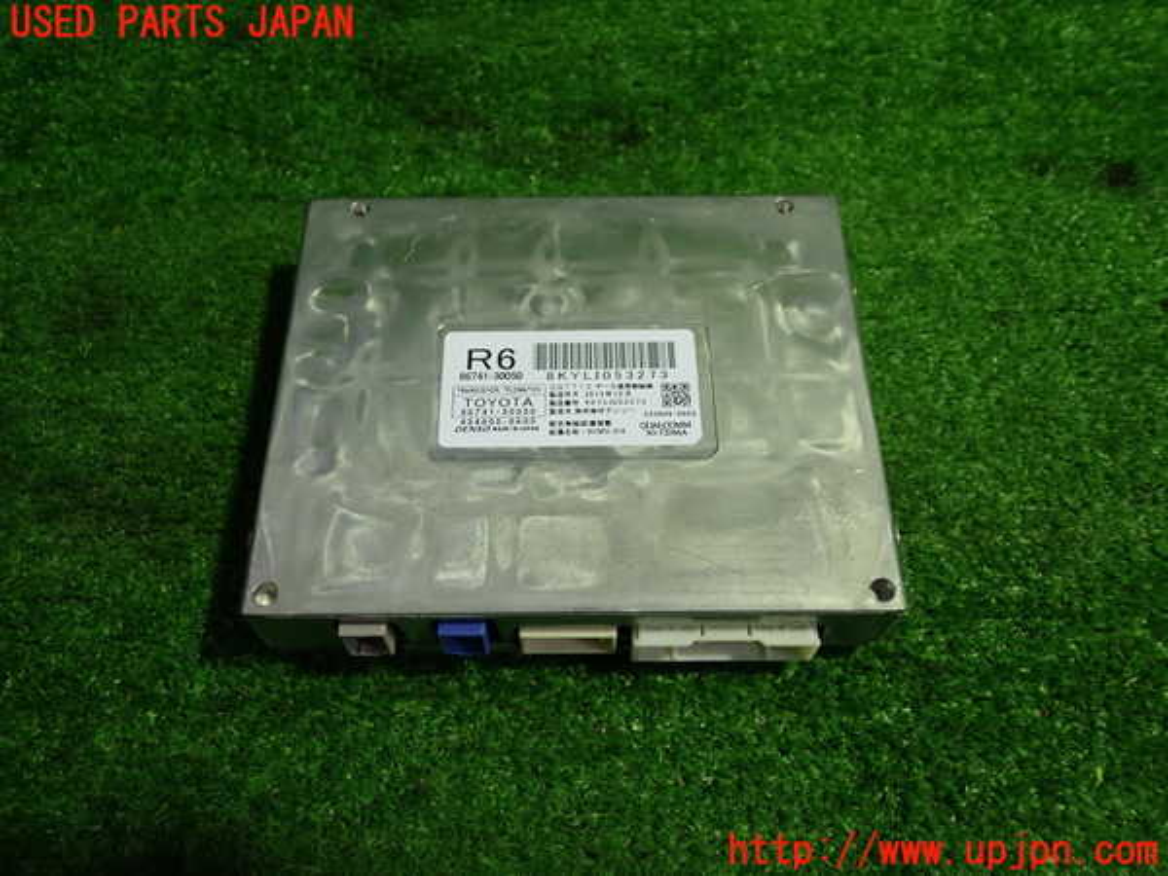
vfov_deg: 46.8
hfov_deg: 60.0
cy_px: 438
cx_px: 584
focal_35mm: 30
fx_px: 1012
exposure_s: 1/60
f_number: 2.3
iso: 200
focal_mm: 5.4
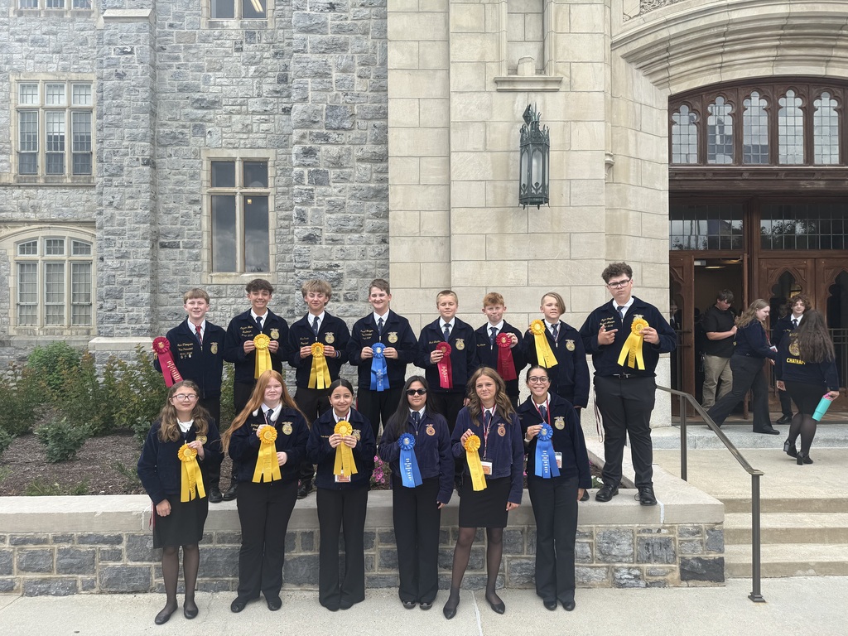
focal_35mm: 24
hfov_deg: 71.6
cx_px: 424
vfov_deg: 56.8
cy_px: 318
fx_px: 588
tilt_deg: -0.1
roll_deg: +0.8
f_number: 1.78
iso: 80
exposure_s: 1/1139
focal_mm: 6.76
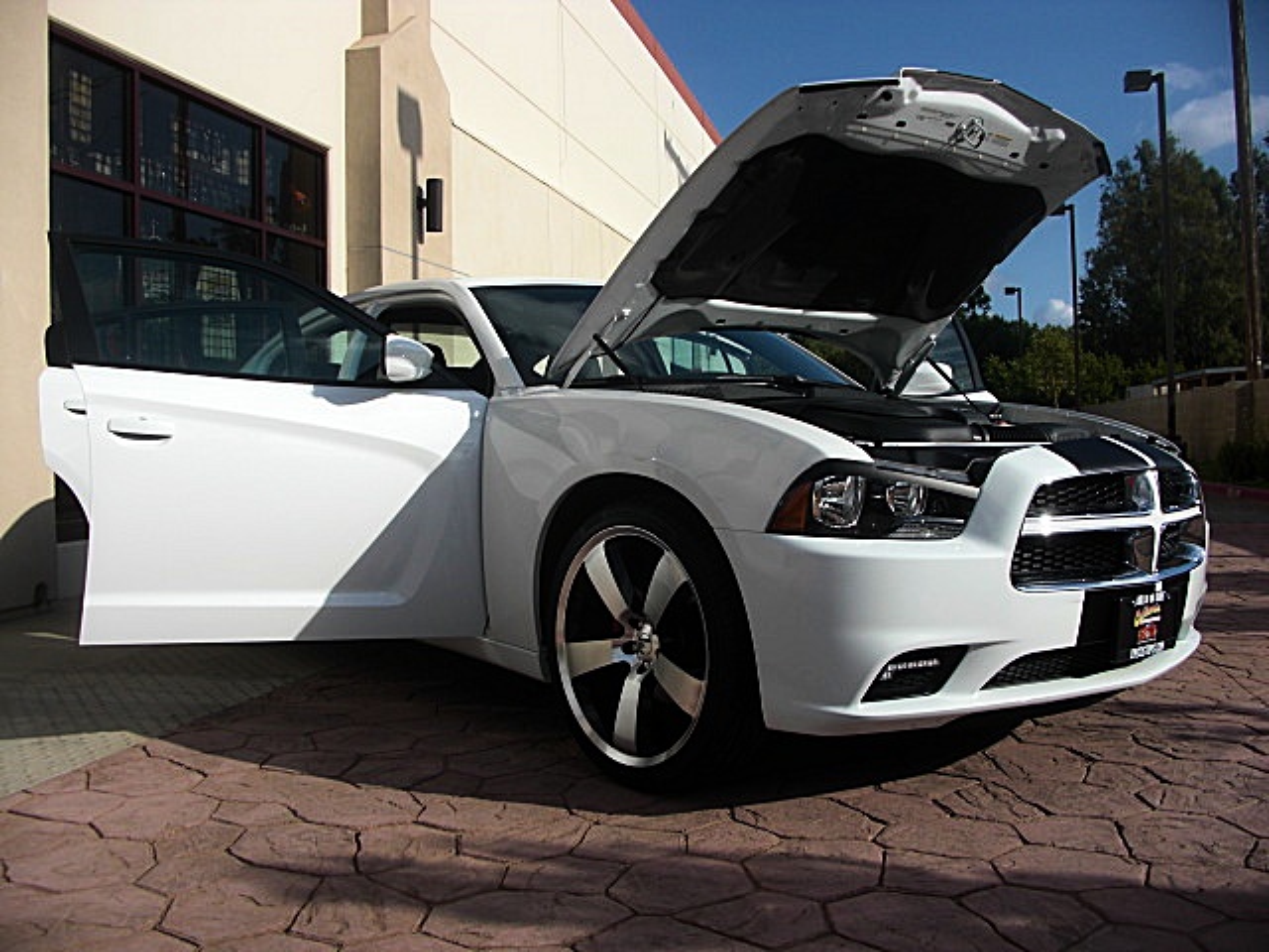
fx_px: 1320
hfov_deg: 51.4
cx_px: 634
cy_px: 476
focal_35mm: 36
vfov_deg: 39.7
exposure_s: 1/200
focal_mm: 6.3
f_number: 7.9
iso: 50
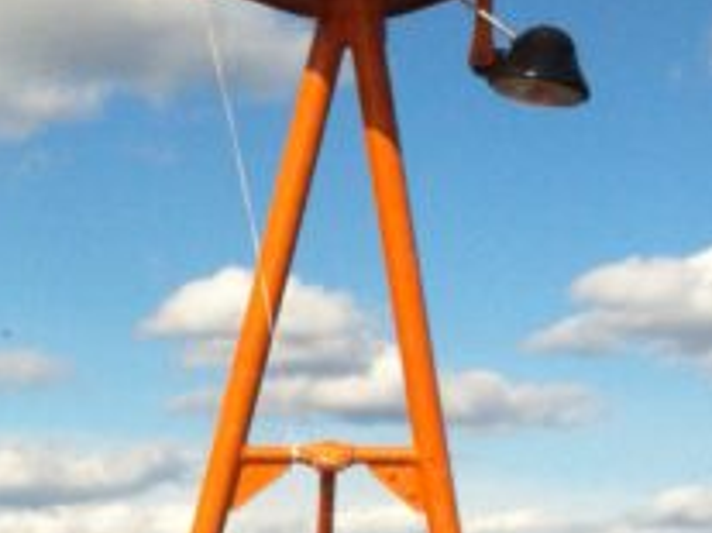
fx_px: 2672
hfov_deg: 15.2
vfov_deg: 10.9
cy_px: 832
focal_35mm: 130
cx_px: 406
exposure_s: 1/1885
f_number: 2.8
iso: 80
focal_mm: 3.85
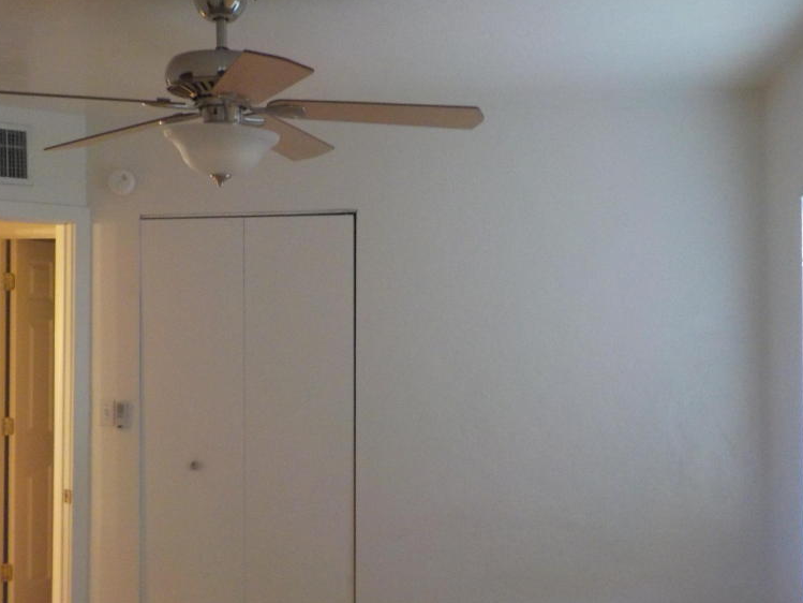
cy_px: 270
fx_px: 951
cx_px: 361
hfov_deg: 45.7
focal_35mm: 41
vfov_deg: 35.1
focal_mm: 4.1
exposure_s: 1/10
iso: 400
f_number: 3.3
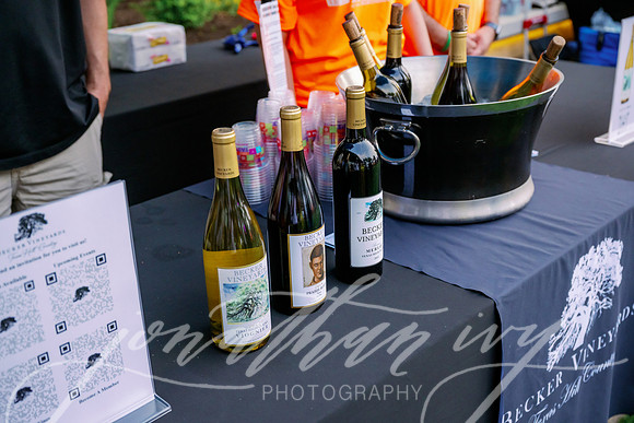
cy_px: 212
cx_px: 317
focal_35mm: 42
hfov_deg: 46.4
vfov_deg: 31.9
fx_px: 740
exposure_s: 1/1000
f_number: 4.5
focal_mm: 42
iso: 1000
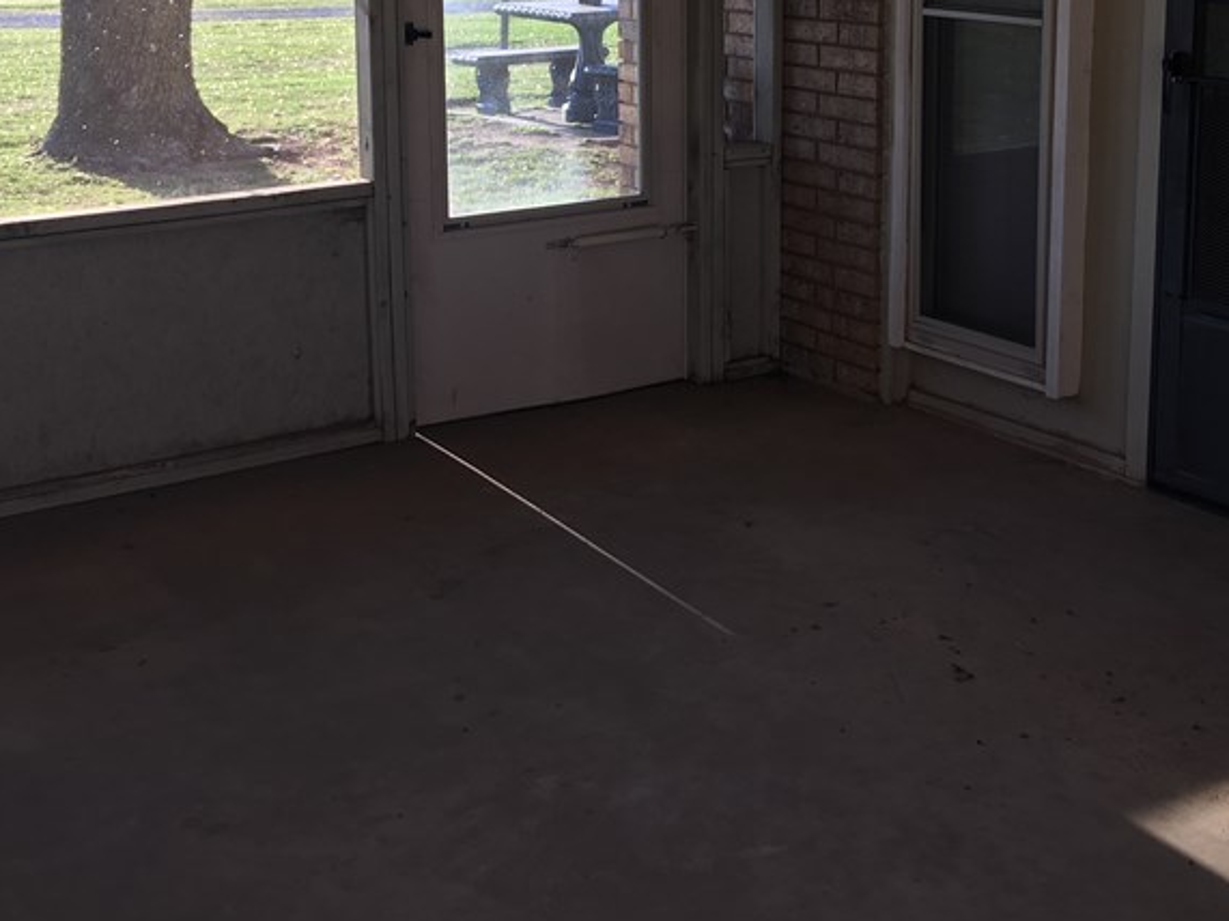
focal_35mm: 52
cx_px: 616
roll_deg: +0.8
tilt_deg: -9.4
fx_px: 1846
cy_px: 222
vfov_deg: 27.6
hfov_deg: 36.8
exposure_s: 1/206
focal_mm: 4.15
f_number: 2.2
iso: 25
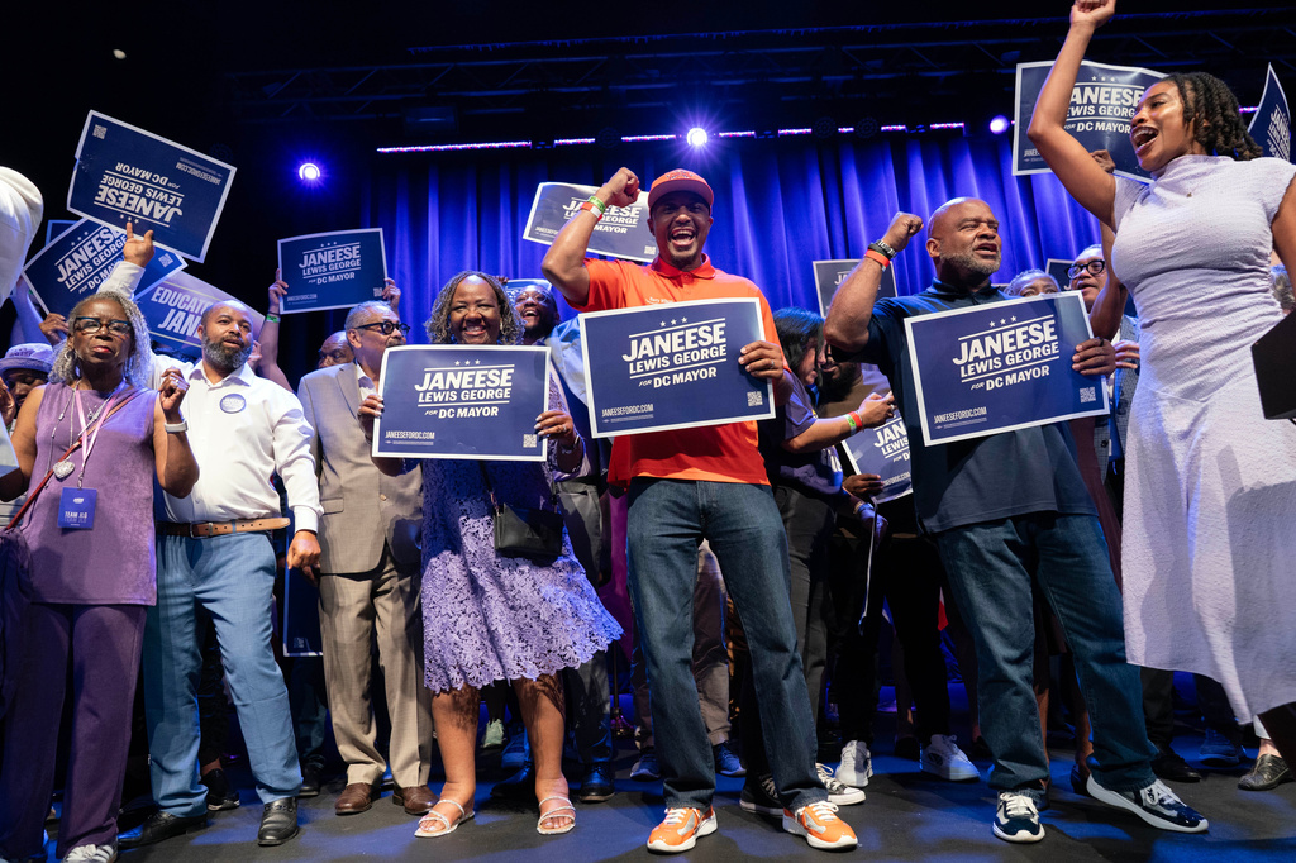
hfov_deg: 73.8
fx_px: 864
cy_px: 432
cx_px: 648
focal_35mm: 24
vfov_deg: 53.1
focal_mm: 24
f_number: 4
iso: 2500
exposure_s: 1/320
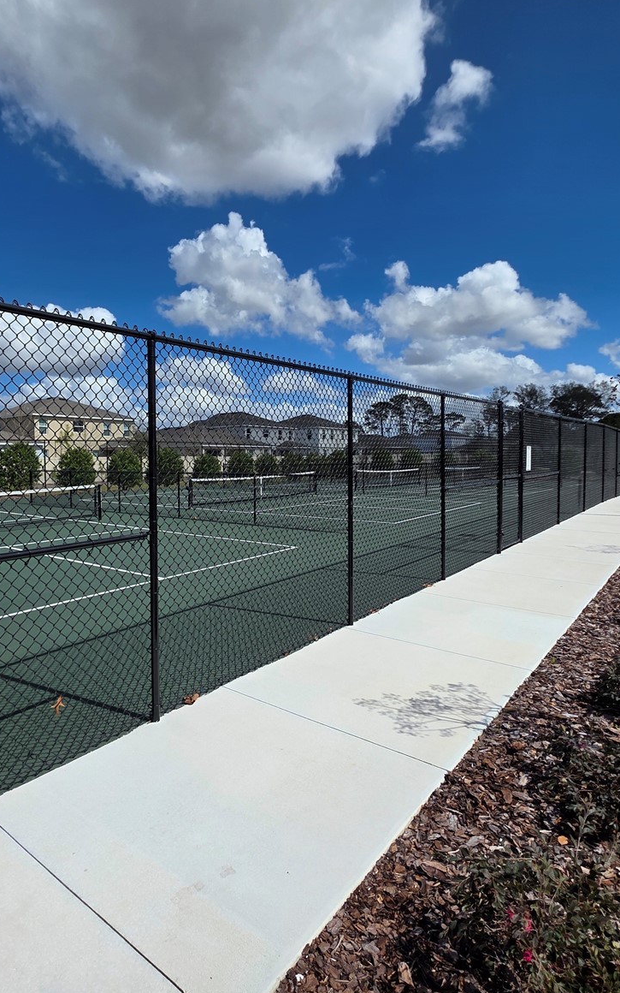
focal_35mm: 19
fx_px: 514
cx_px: 275
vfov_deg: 88.0
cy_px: 482
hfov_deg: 62.1
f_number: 1.9
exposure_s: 1/4865
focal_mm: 2.2
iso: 40
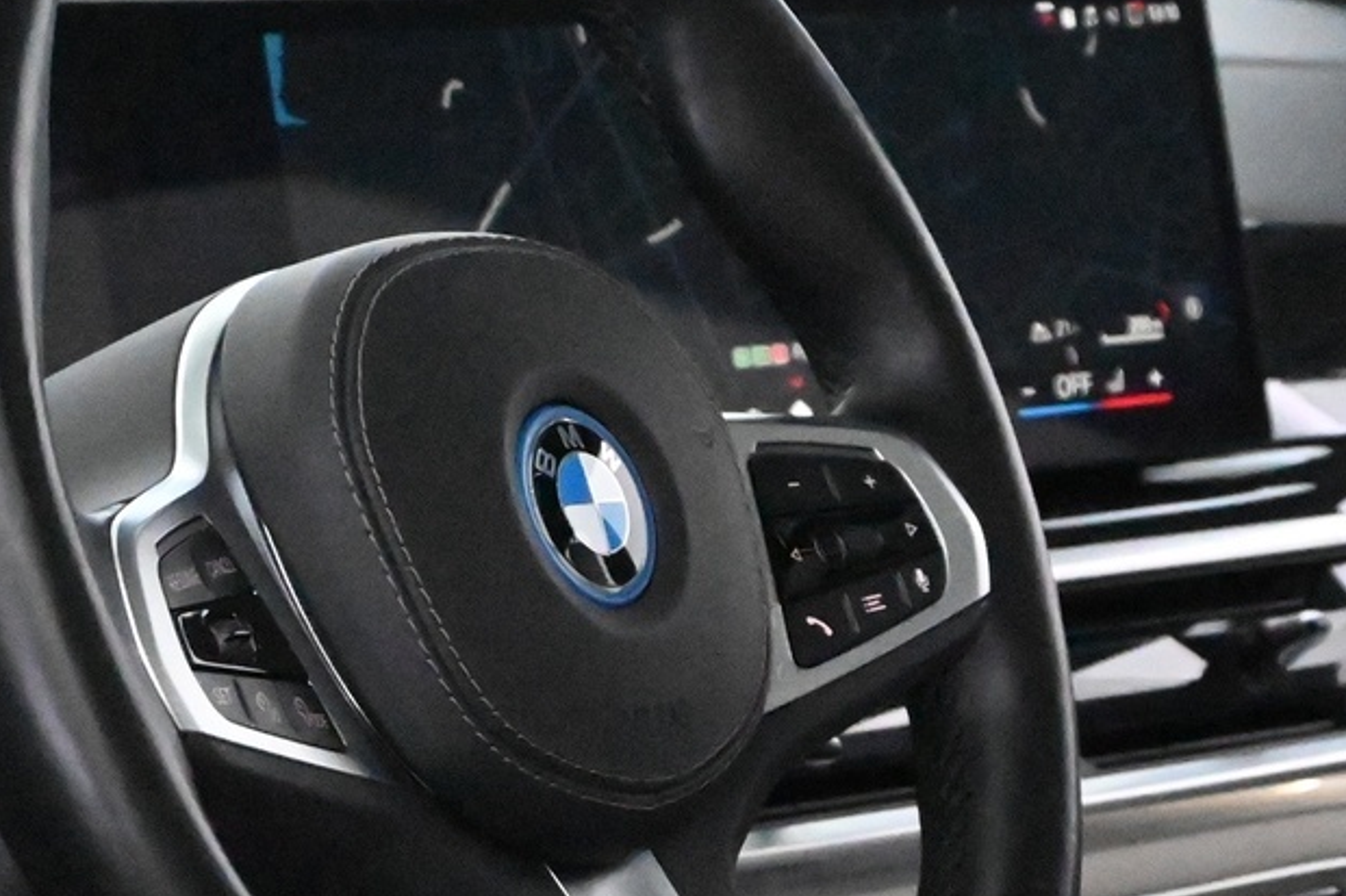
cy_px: 516
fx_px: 6590
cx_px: 784
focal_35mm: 176
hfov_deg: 11.7
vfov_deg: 7.8
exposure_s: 1/80
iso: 25600
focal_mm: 45
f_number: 6
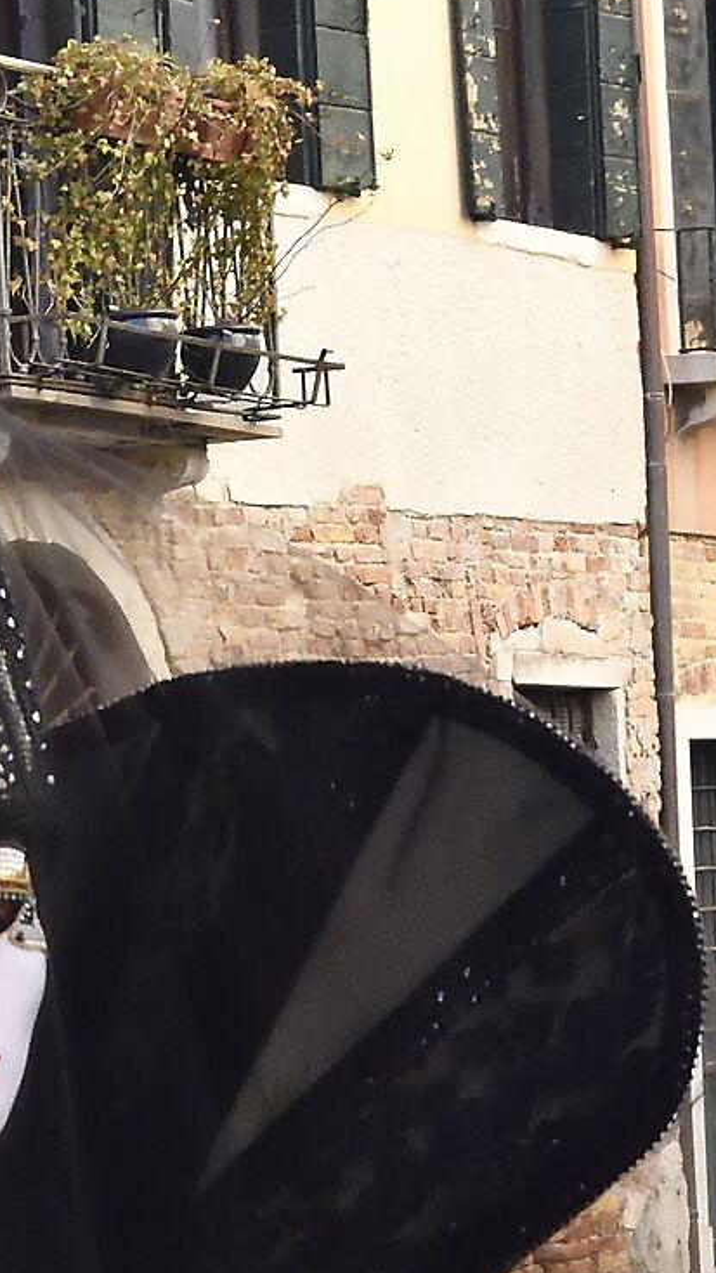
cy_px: 1889
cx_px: 179
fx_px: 6064
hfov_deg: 6.8
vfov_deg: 11.5
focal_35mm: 180
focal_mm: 35
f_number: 8
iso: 4000
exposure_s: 1/1000
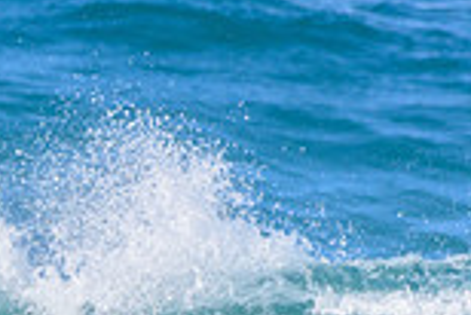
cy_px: 518
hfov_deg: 0.7
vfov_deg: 0.5
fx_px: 36994
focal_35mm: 2825
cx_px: -281
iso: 450
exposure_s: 1/2000
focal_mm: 500
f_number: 5.6
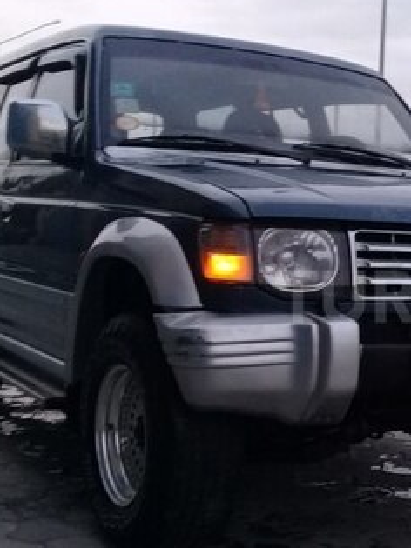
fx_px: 1030
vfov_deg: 29.8
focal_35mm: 65
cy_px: 297
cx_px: 456
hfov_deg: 21.4
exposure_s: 1/40
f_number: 2.2
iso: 100
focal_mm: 3.3
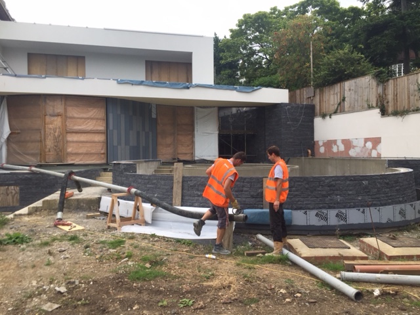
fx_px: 352
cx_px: 210
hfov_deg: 61.7
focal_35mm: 29
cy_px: 158
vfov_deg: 48.2
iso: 32
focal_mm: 4.15
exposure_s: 1/638
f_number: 2.2
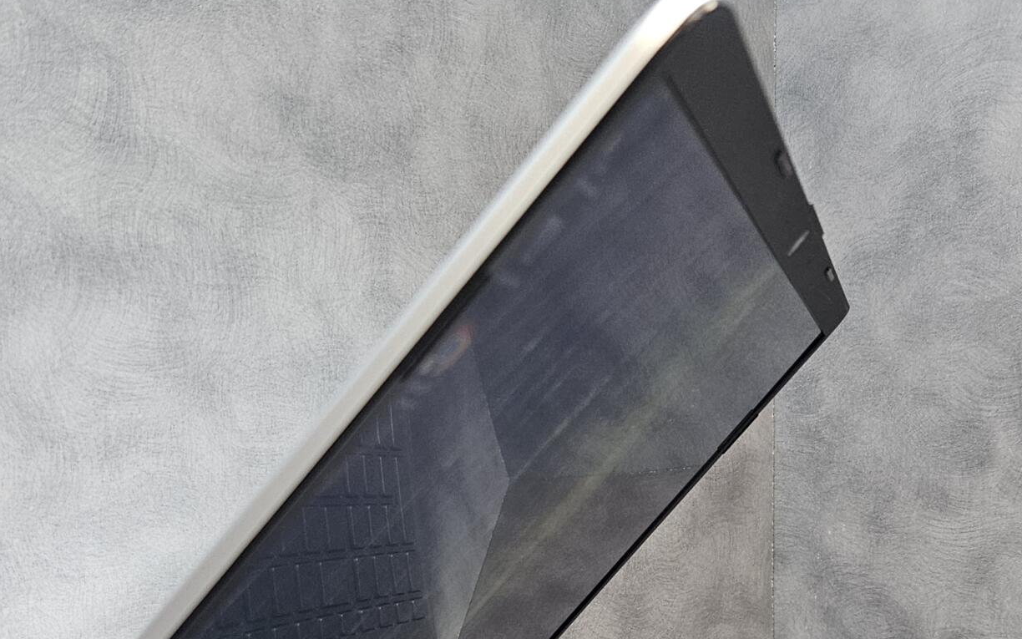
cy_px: 632
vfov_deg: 24.3
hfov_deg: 39.4
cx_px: 600
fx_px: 1420
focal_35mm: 51
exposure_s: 1/142
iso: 320
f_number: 1.8
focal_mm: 5.4
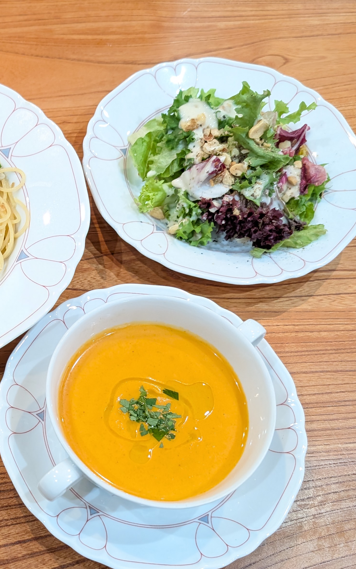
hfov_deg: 27.7
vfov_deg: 45.0
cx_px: 8
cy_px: 350
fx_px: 683
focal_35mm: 44
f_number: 1.68
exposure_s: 1/100
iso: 627
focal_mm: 6.9
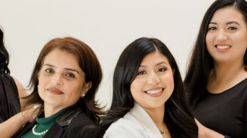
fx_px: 1309
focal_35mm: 200
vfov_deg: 6.1
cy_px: 98
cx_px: 113
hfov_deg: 10.8
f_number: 4
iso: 1100
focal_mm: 85
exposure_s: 1/250
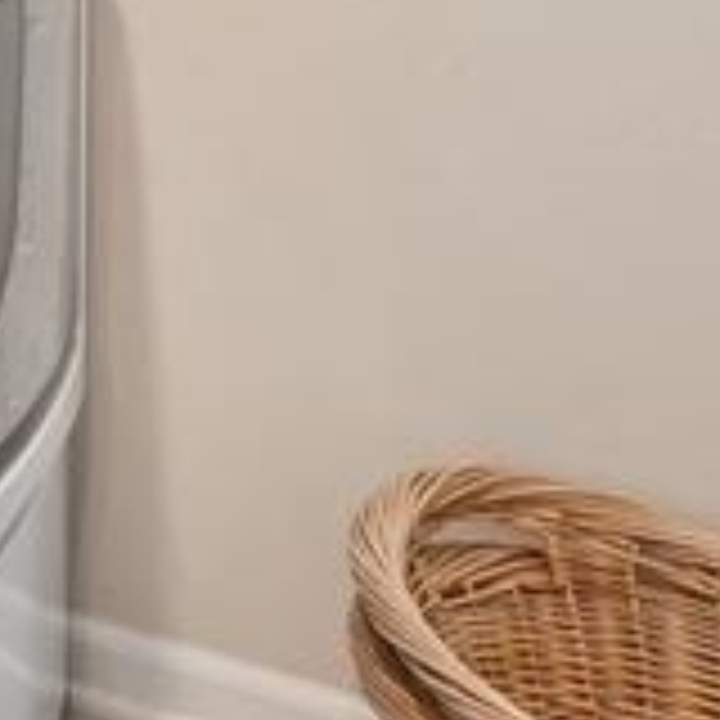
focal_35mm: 98
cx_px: -1251
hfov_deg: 12.0
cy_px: -657
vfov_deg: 14.9
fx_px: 2306
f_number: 9.5
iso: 400
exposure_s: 1/8
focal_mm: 12
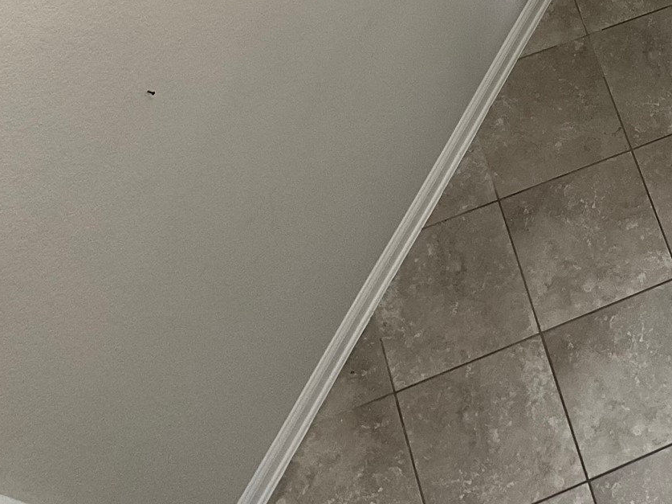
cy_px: -100
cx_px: 780
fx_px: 1378
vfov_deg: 19.5
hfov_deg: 25.0
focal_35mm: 71
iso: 80
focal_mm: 3
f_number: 1.8
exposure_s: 1/60
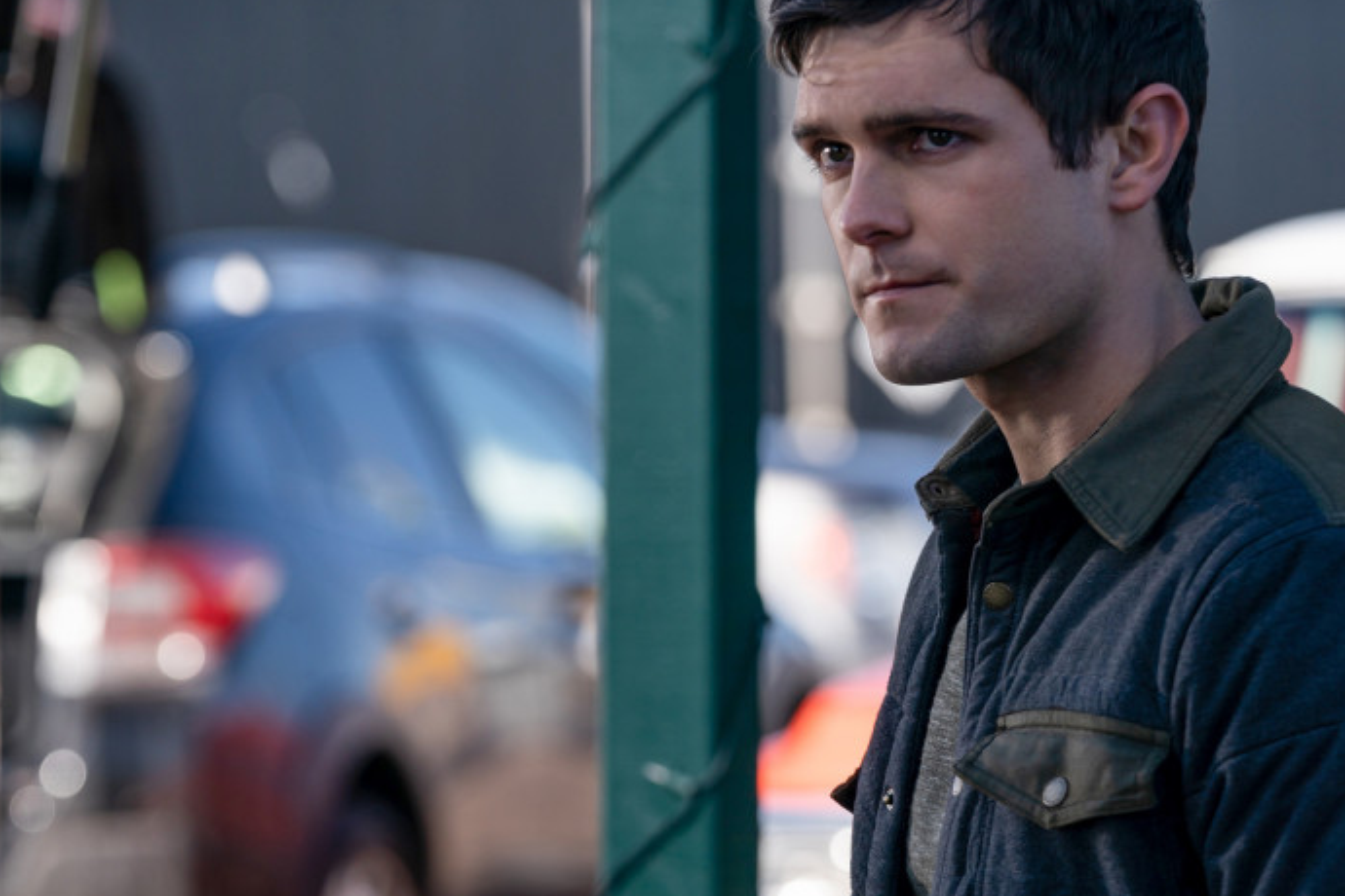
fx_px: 9489
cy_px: 520
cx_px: 480
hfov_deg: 8.1
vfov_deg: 5.4
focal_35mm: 254
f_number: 4.5
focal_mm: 146
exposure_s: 1/640
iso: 160
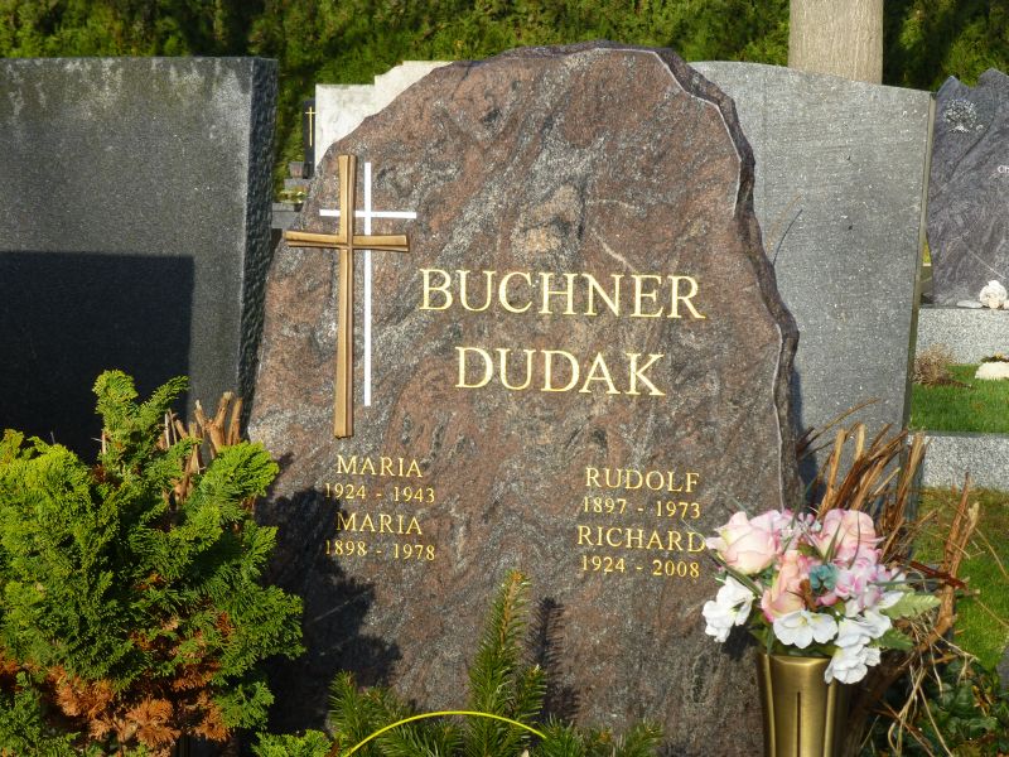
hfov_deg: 24.7
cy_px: 378
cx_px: 504
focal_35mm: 79
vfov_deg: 18.7
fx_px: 2303
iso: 100
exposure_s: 1/320
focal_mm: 14.2
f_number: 5.1
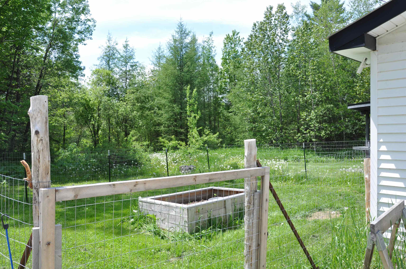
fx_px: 355
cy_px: 134
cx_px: 203
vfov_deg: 41.6
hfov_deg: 59.6
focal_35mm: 32
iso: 400
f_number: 9
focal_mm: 21
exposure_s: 1/320
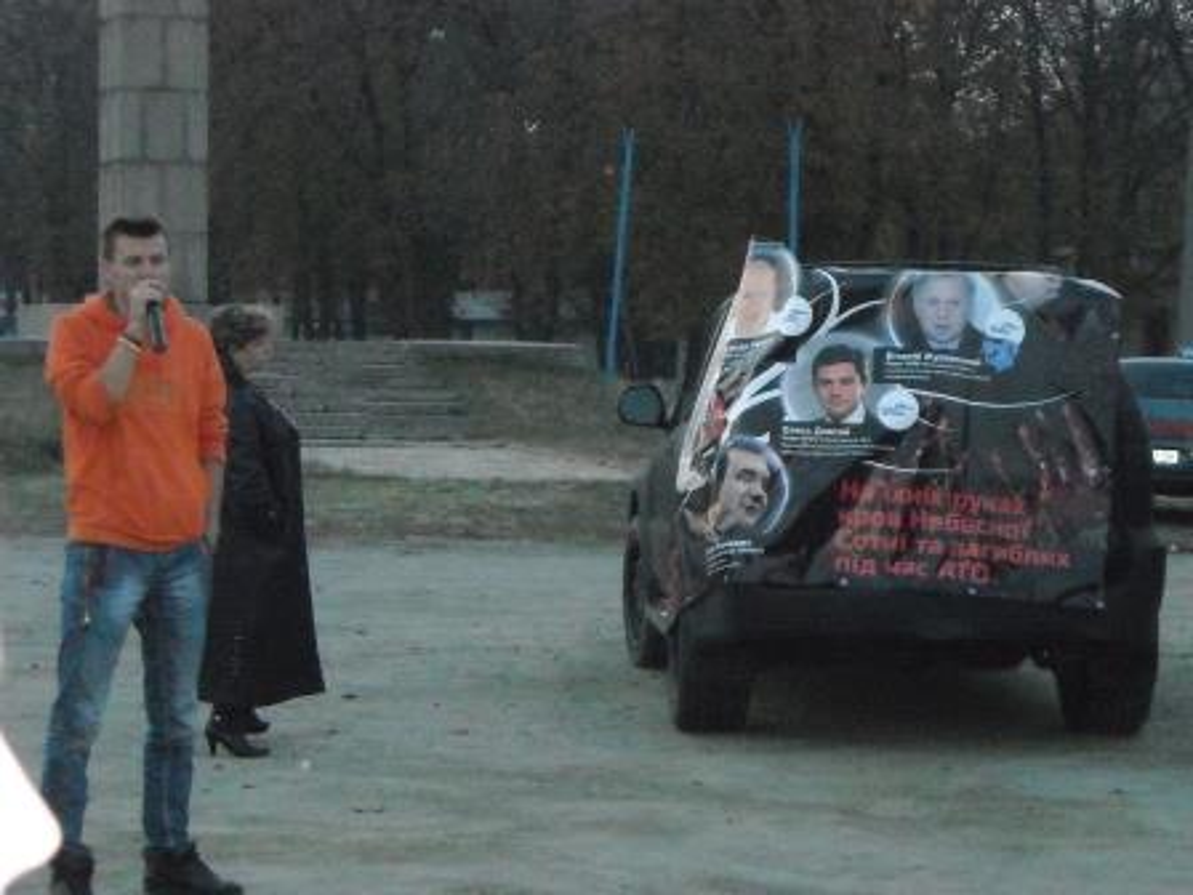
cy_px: 448
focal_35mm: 105
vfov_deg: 14.1
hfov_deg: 18.7
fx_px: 3619
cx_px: 596
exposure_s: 1/125
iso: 1000
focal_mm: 17.1
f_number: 4.7
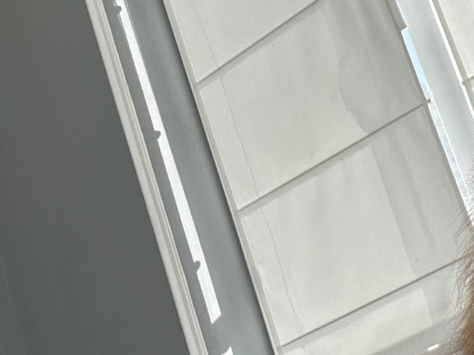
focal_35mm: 69
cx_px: 589
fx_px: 945
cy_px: 75
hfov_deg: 25.0
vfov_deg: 21.1
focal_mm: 2.69
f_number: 1.9
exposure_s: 1/123
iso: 20
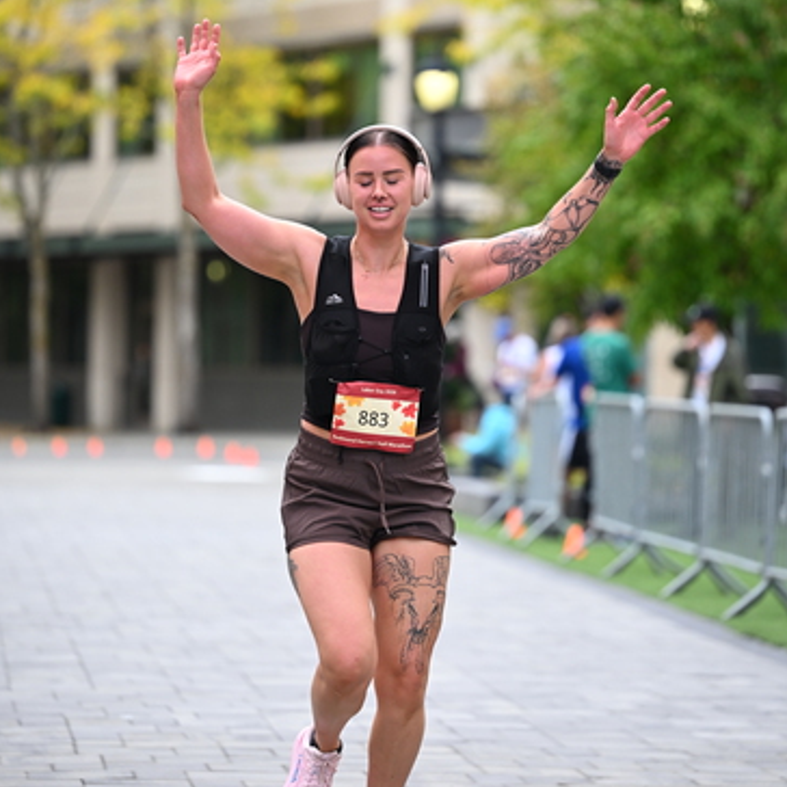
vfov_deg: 9.4
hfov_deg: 9.4
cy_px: 307
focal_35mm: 186
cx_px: 392
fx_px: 4784
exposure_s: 1/2000
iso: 640
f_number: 2.8
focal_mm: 145
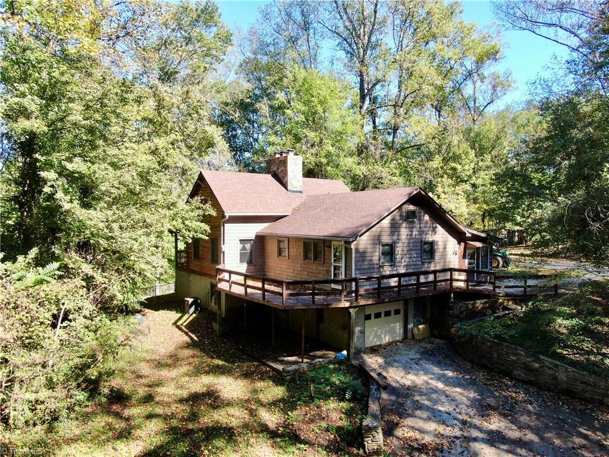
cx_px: 304
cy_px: 228
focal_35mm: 24
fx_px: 422
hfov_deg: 71.6
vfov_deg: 56.8
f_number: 2.8
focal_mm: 4.39
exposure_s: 1/240
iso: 100
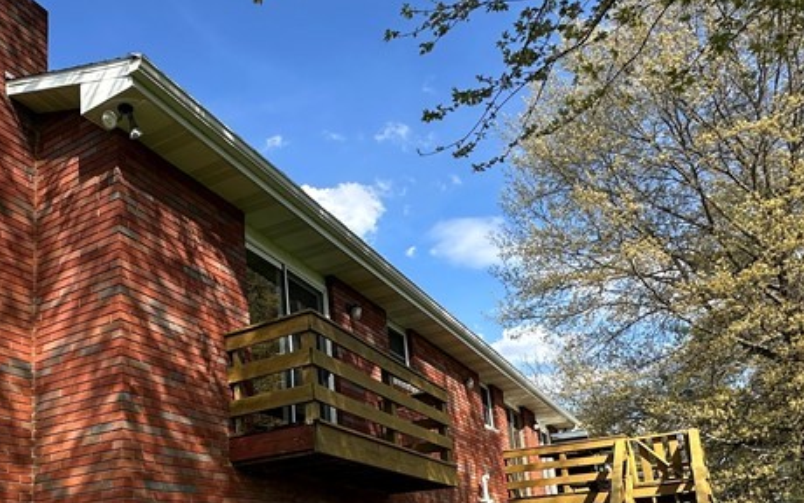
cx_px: 252
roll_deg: +2.1
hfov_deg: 56.5
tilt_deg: +11.6
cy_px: 433
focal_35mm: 33
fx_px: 723
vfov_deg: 36.4
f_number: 2.2
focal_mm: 2.22
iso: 40
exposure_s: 1/769
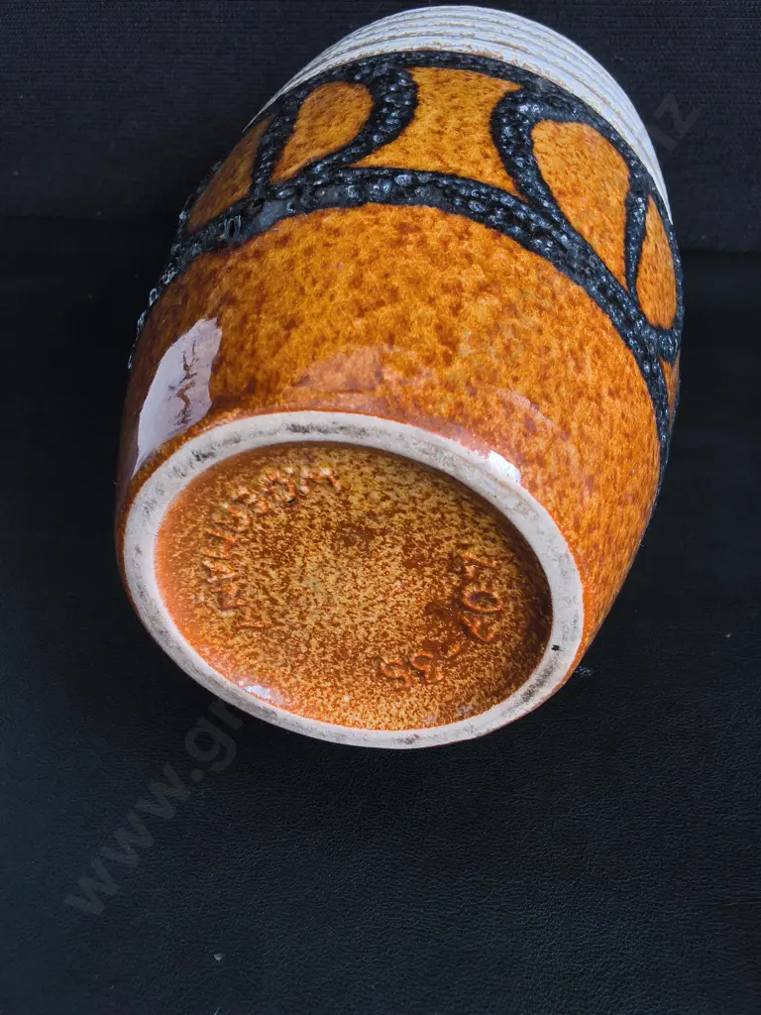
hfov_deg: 51.4
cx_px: 380
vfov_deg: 65.3
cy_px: 508
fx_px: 791
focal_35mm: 27
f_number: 2
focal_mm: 2.87
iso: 64
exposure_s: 1/100
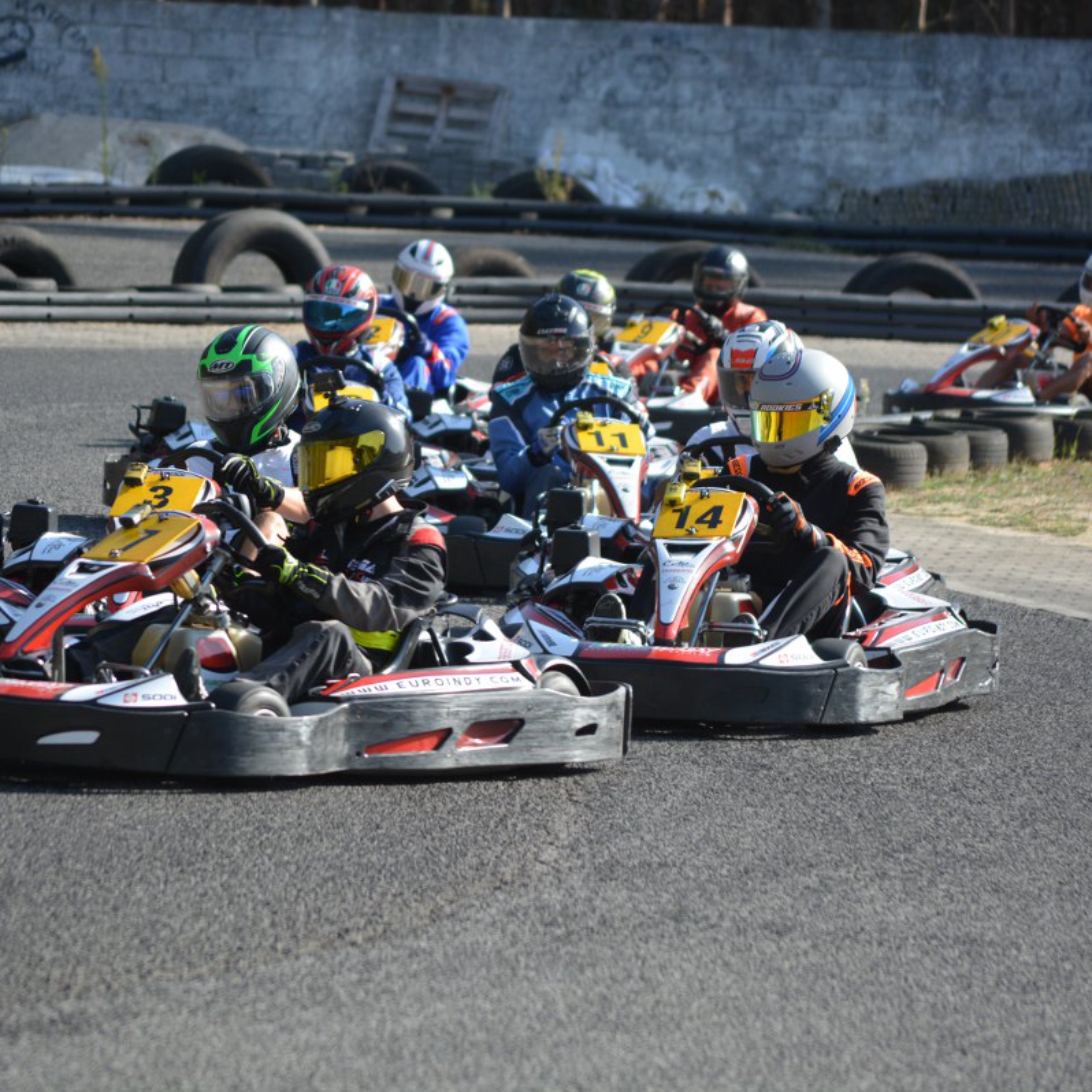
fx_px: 8553
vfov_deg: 7.3
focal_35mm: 240
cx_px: 547
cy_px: 546
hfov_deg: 7.3
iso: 400
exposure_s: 1/1000
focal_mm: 125
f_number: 4.8
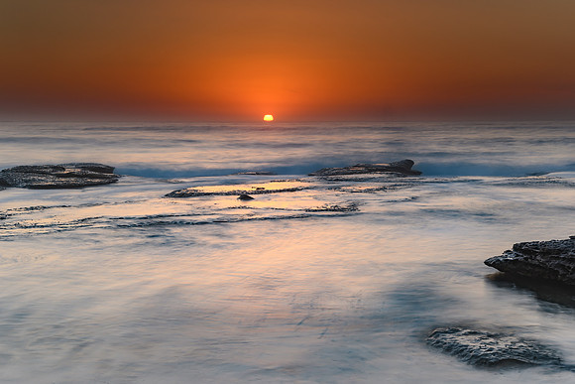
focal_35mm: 59
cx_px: 245
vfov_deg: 22.9
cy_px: 220
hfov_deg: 33.7
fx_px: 947
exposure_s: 2.5
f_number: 10
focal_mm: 34
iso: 50
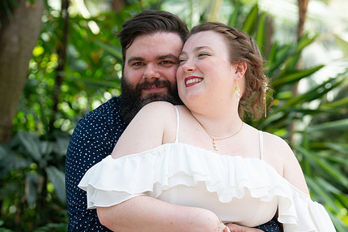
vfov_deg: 10.1
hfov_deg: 15.2
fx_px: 1304
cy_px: 150
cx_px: 190
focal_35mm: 135
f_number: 4.5
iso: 500
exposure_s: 1/250
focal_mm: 100
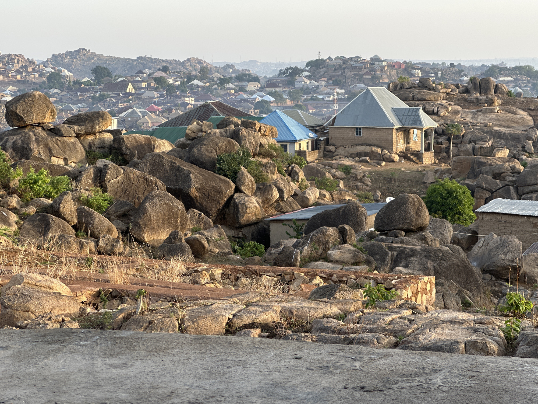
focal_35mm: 77
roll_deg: +1.5
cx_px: 269
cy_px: 202
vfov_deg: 19.1
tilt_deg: -7.0
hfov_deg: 25.3
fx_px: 1197
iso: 32
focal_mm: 9
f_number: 2.8
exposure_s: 1/101
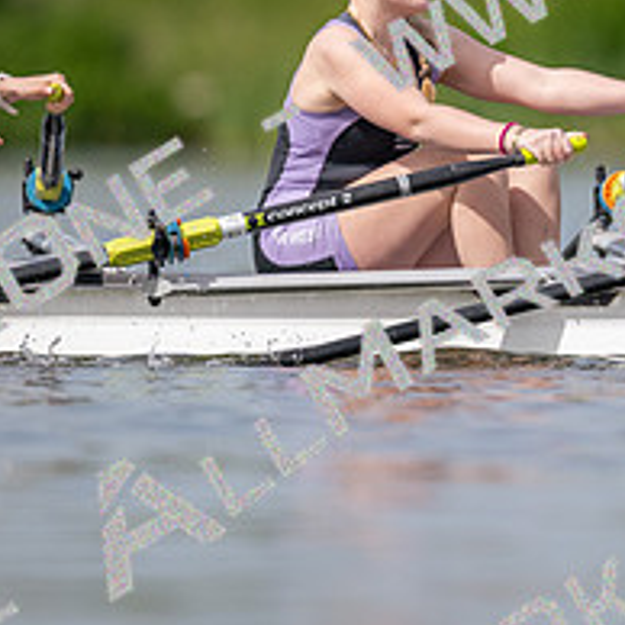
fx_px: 31111
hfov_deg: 1.2
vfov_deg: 1.2
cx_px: 751
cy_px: 101
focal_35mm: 1523
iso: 220
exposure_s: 1/2500
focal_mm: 600
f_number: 4
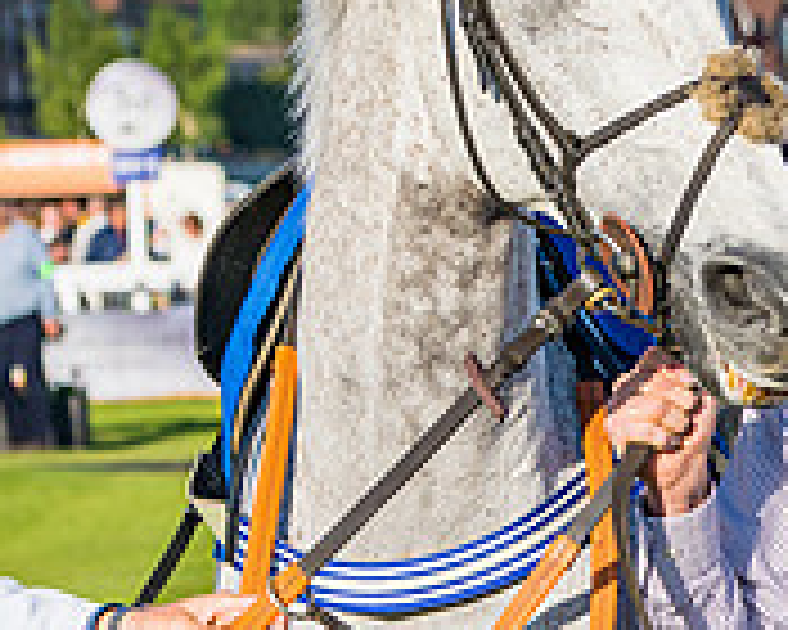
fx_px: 8373
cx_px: 1432
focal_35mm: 359
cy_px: 695
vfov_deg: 4.3
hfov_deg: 5.3
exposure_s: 1/1250
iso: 200
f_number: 5
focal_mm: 70
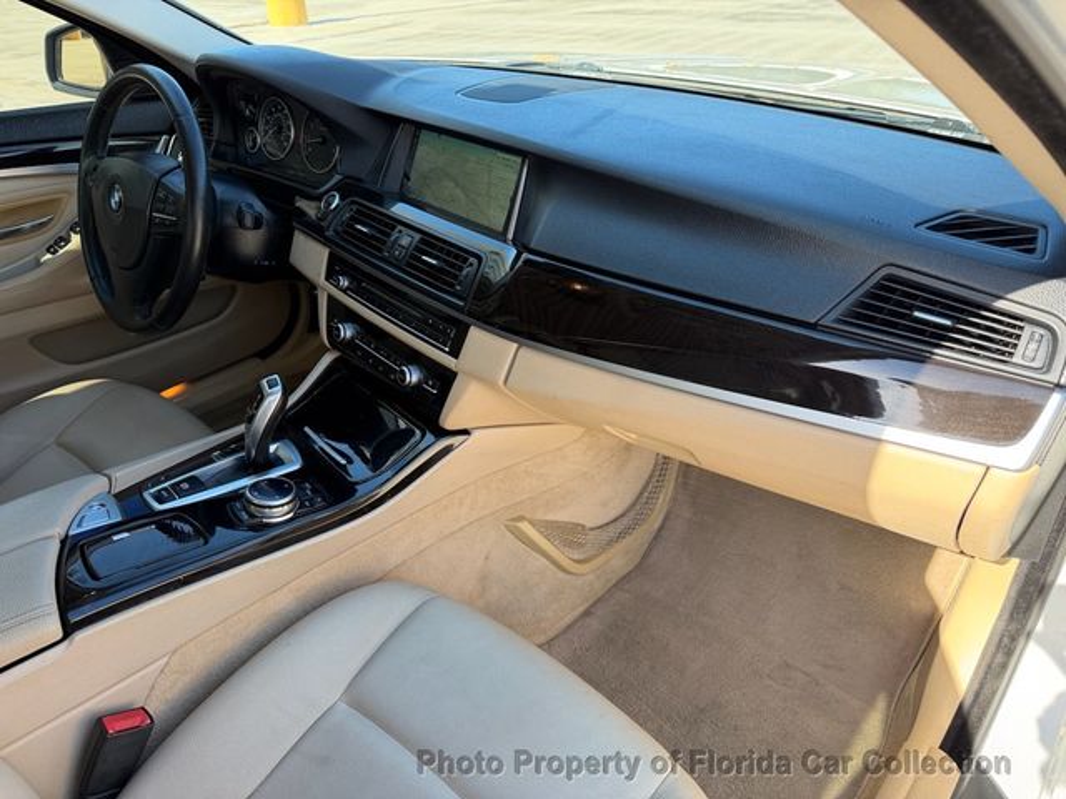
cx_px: 533
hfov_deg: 71.6
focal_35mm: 24
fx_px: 739
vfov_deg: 56.8
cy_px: 400
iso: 80
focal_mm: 6.76
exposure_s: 1/286
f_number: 1.78
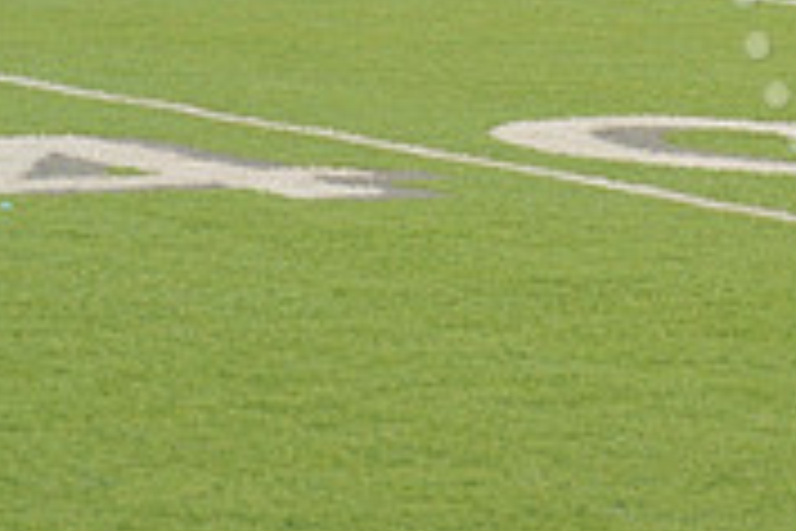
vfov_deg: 5.2
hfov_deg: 7.7
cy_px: -86
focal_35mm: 262
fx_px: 5793
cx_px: 1156
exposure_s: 1/100
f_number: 6.3
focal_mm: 80
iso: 1000
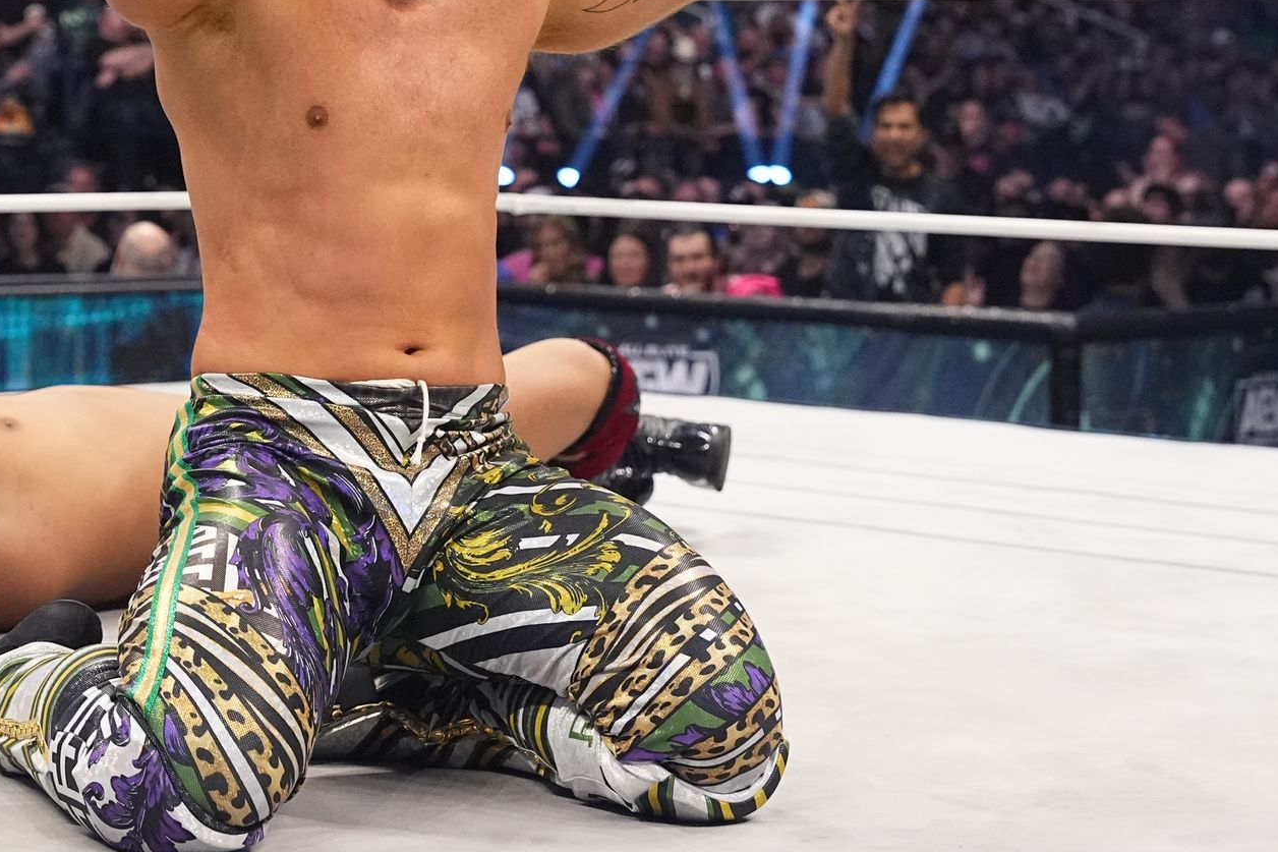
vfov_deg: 15.8
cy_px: 176
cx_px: 338
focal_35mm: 86
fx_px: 3052
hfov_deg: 23.4
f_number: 3.5
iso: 6400
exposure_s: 1/800
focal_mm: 50
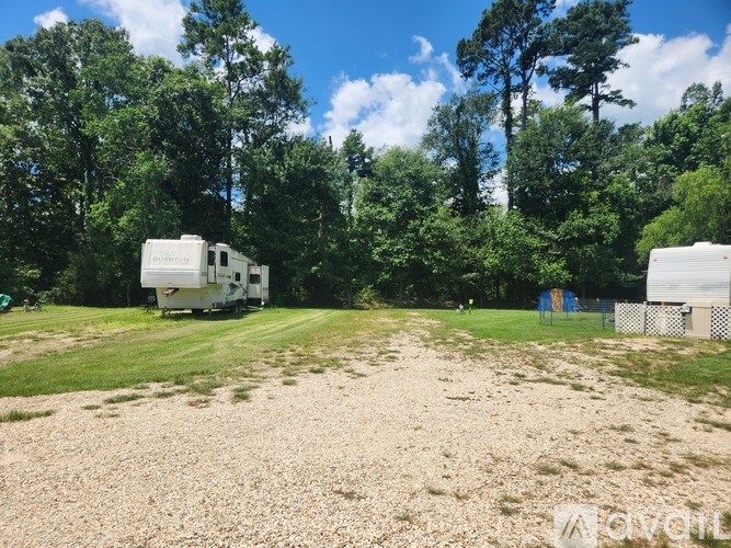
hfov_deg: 73.9
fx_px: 486
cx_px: 366
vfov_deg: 58.9
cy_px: 274
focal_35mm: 23
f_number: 1.8
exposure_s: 1/1509
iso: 20
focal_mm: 5.4
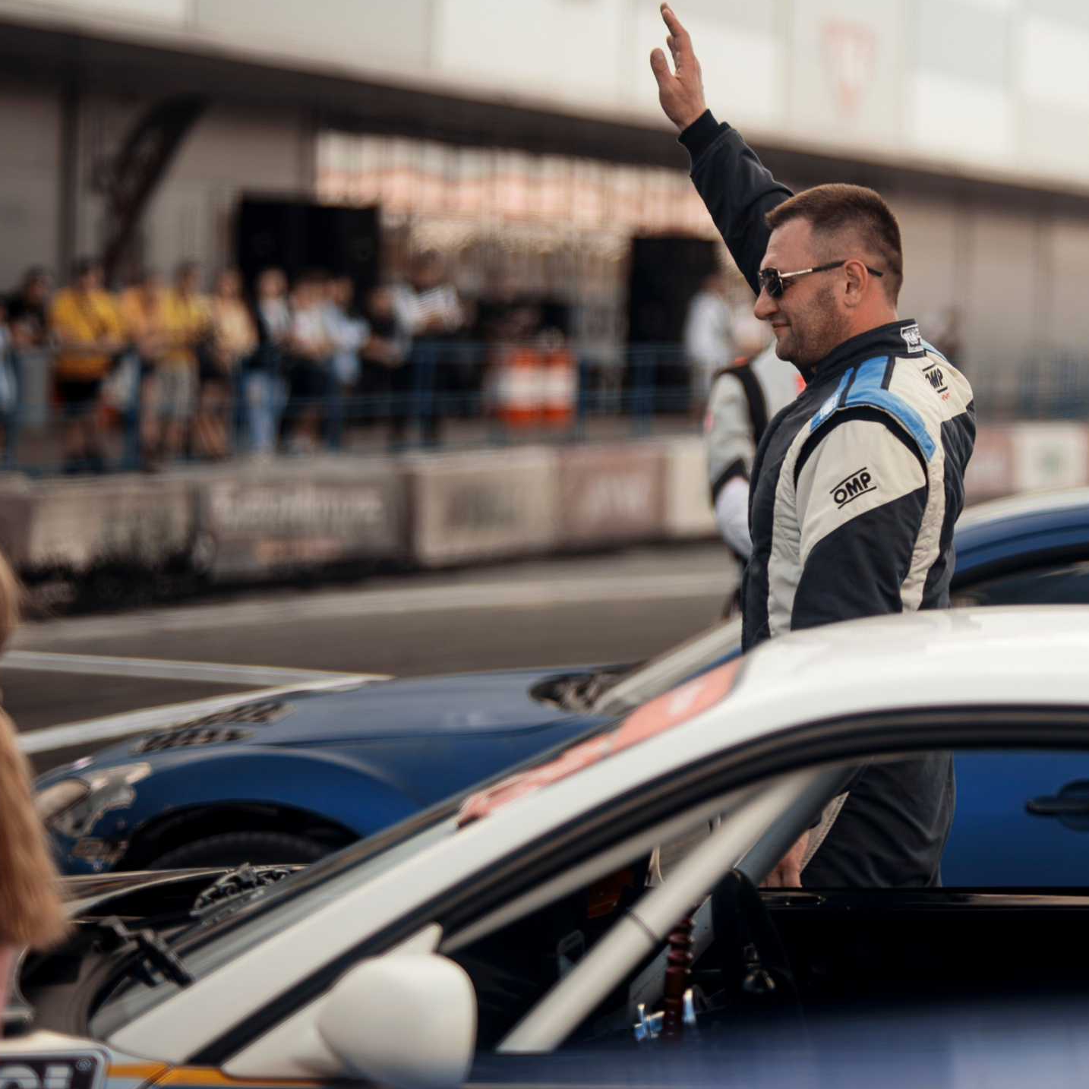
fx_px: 4591
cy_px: 502
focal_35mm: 129
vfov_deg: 13.5
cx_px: 881
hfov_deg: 13.5
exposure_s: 1/200
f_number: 1.8
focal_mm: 85
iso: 100
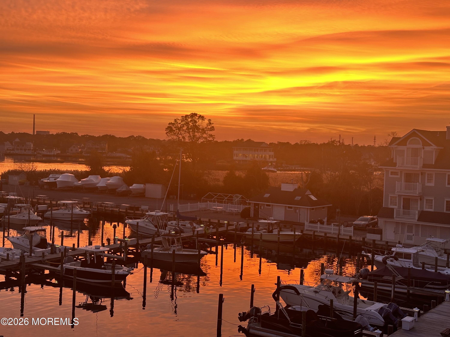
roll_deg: -1.7
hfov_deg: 39.7
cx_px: 225
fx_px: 624
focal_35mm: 48
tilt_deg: -1.9
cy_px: 168
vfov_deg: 30.3
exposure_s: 1/60
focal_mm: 6.86
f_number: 1.78
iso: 100
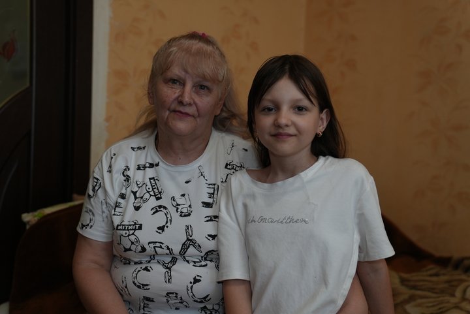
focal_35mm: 46
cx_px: 235
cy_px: 157
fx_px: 601
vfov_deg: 29.3
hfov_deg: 42.7
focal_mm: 46
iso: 800
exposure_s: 1/250
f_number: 2.8
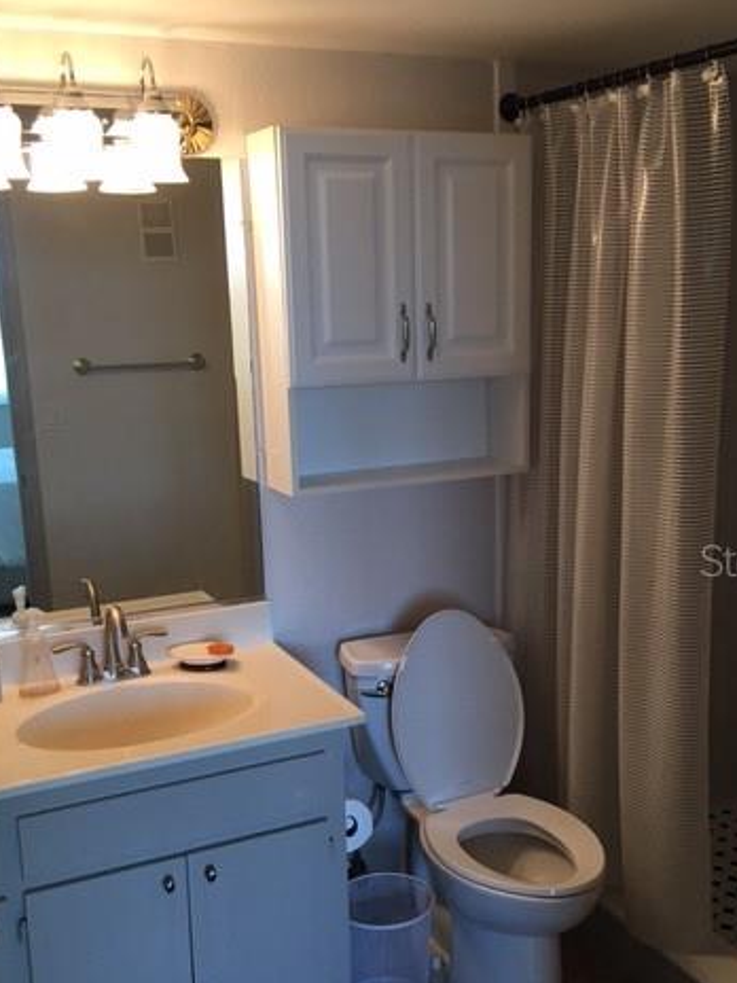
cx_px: 392
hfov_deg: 35.9
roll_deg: +0.8
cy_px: 559
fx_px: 1136
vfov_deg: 46.7
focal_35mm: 40
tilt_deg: -11.0
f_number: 2.2
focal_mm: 4.15
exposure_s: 1/15
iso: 25
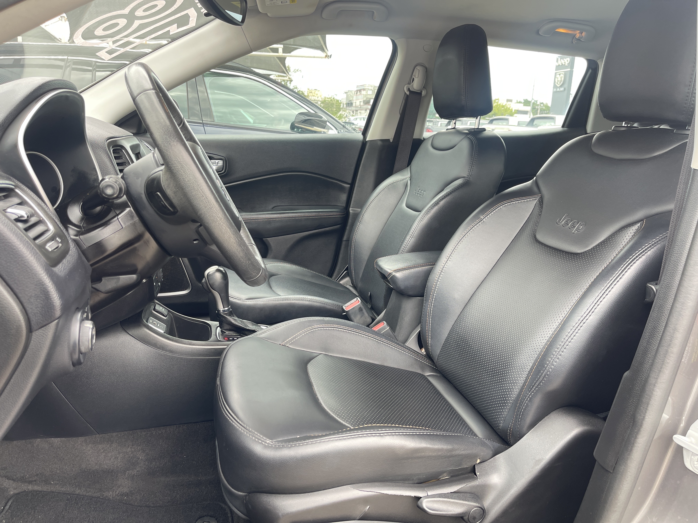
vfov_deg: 54.9
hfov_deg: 69.4
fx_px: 504
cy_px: 262
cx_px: 349
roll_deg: -2.3
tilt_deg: -14.4
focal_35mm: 25
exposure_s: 1/121
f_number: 1.6
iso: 64
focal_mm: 5.1
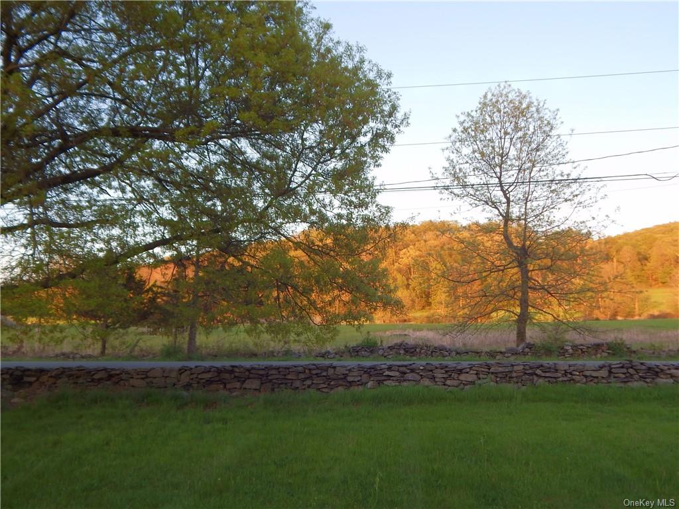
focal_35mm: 31
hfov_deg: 58.4
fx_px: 608
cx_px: 340
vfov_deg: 45.4
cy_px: 254
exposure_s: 1/100
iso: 125
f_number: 3.2
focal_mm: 5.6
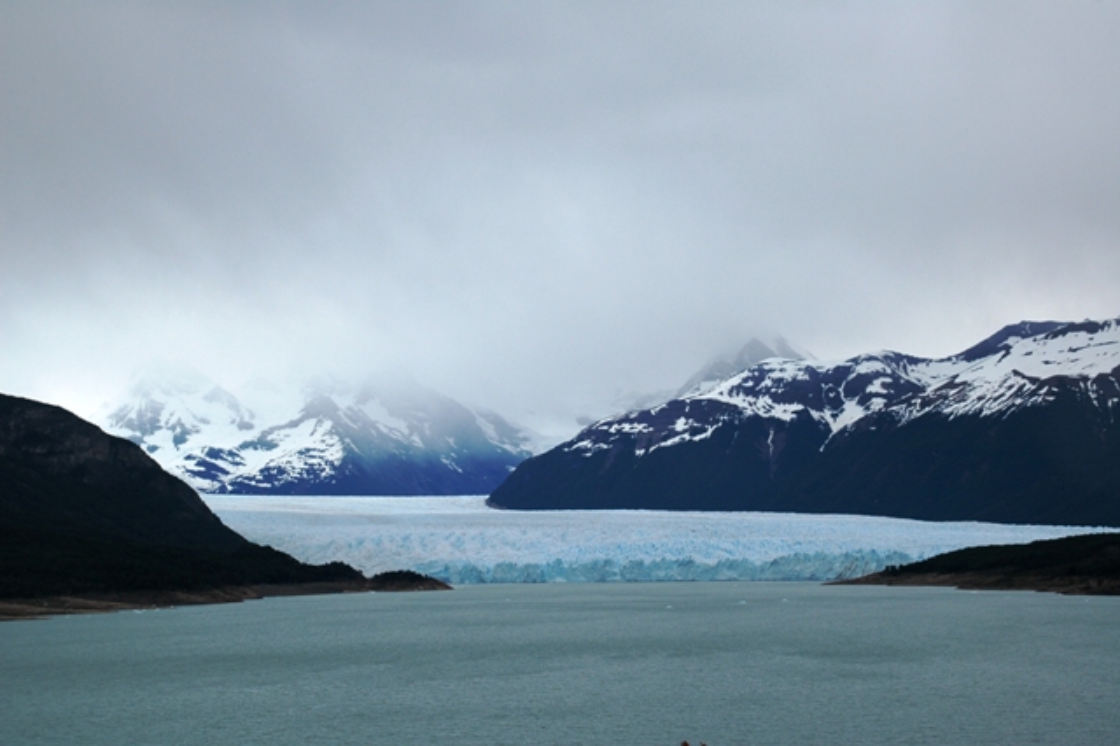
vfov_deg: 17.5
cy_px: 373
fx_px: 2425
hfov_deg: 26.0
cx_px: 560
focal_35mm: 78
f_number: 11
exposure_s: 1/500
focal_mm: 52
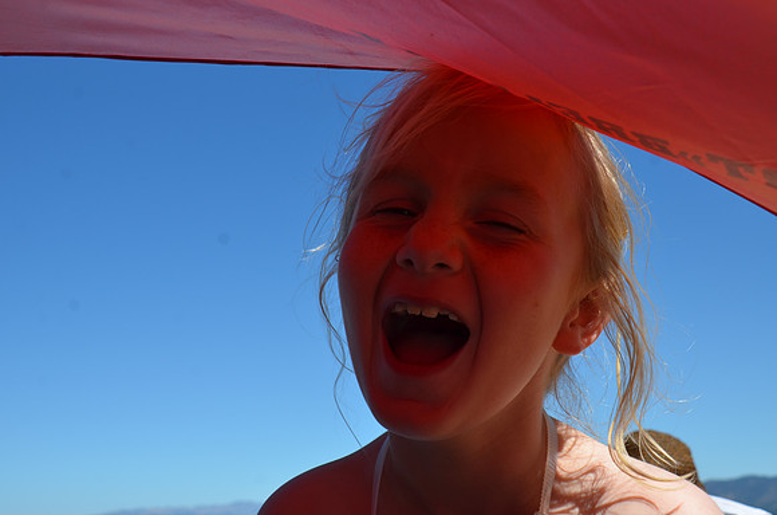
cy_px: 258
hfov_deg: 39.0
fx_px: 1098
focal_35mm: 51
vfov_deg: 26.4
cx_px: 388
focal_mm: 34
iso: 100
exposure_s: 1/250
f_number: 8
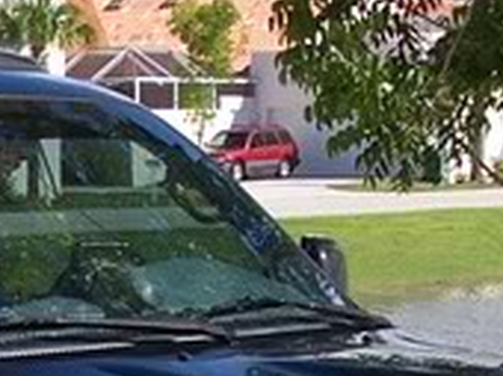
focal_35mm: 165
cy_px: 622
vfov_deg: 8.7
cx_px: -305
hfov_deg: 11.4
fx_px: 2394
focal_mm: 6
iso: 80
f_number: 4
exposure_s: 1/750
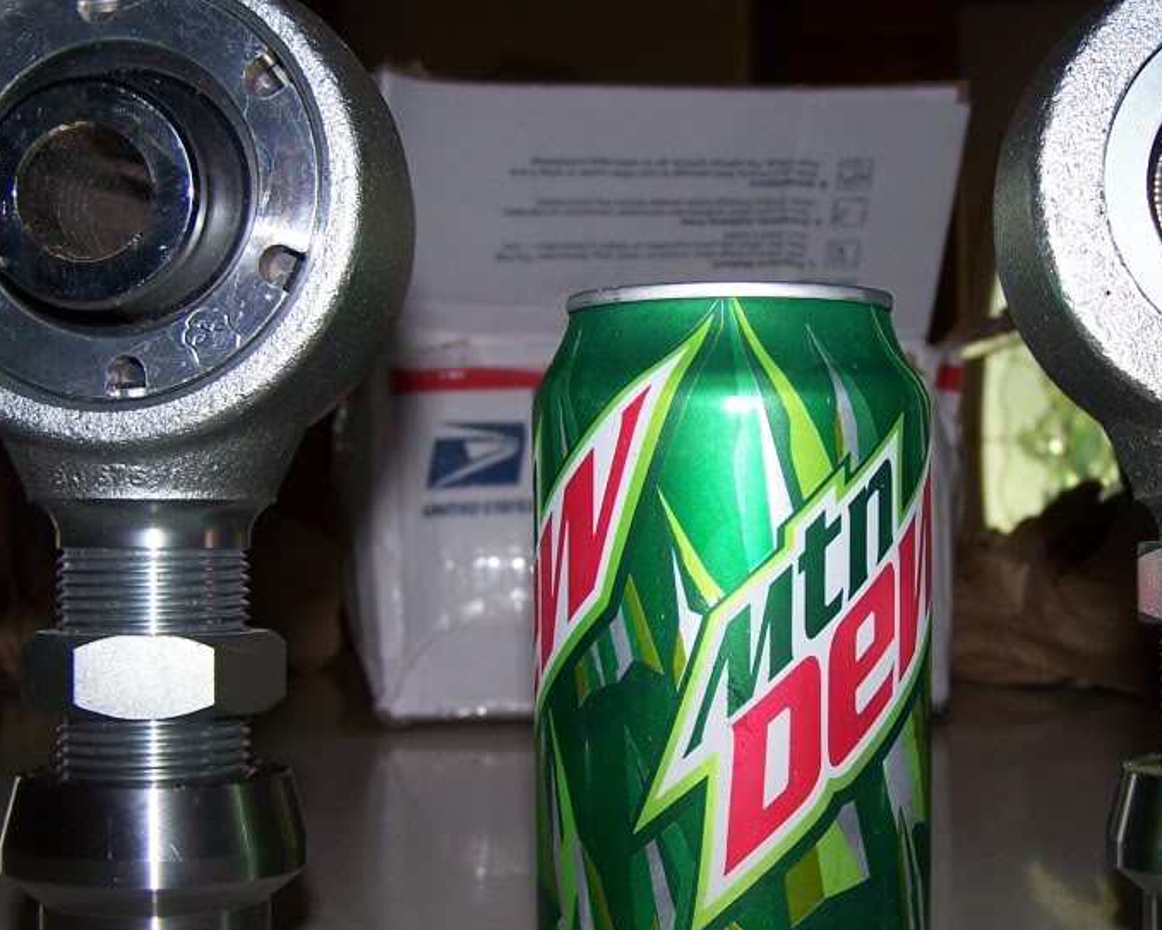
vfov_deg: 27.1
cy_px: 560
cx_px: 720
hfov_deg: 33.4
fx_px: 1927
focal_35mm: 56
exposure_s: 1/60
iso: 80
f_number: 2.8
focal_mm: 6.3
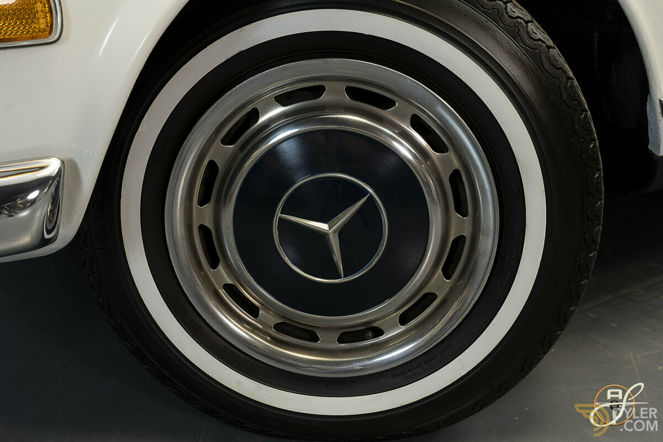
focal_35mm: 39
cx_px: 332
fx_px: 718
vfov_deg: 34.2
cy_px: 221
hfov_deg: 49.6
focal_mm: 39
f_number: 9
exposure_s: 1/1.25
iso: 250
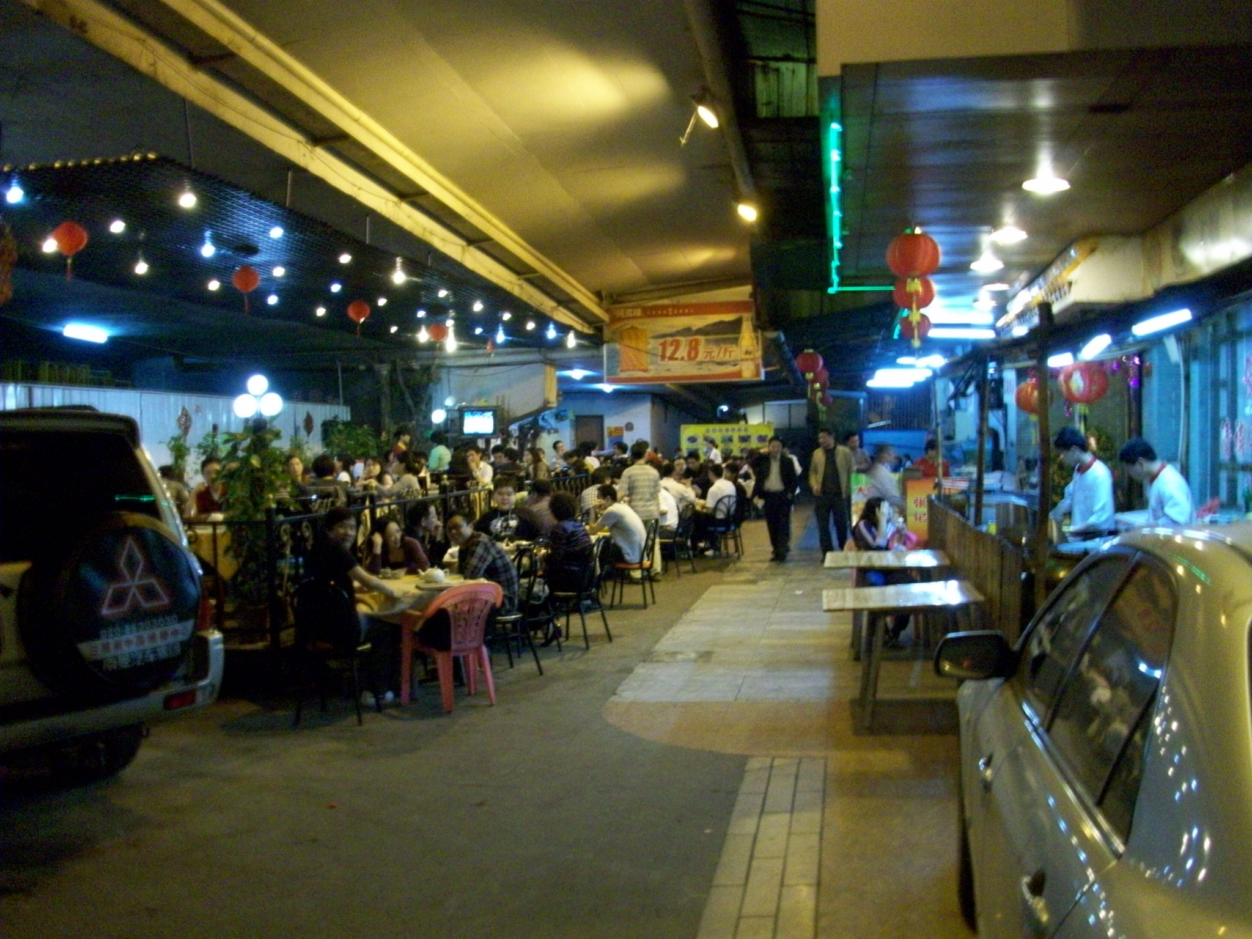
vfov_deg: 41.8
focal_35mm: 34
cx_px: 626
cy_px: 470
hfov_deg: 54.0
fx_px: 1230
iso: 320
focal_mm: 5.7
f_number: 2.8
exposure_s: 1/8
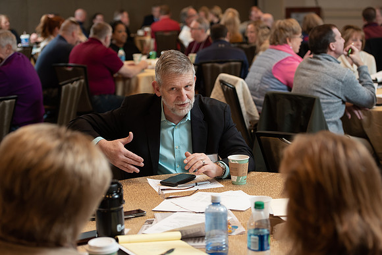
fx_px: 743
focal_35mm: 70
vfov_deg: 19.5
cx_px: 191
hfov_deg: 28.8
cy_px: 128
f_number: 4
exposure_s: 1/160
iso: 1250
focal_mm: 70
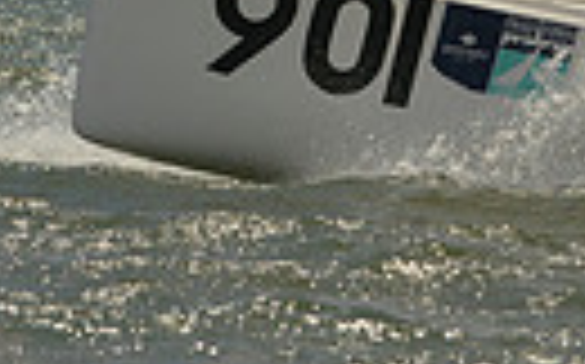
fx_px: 15945
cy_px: -344
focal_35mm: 1001
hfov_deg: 2.1
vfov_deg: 1.3
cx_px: 382
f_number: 11
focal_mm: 220
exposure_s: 1/1250
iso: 280
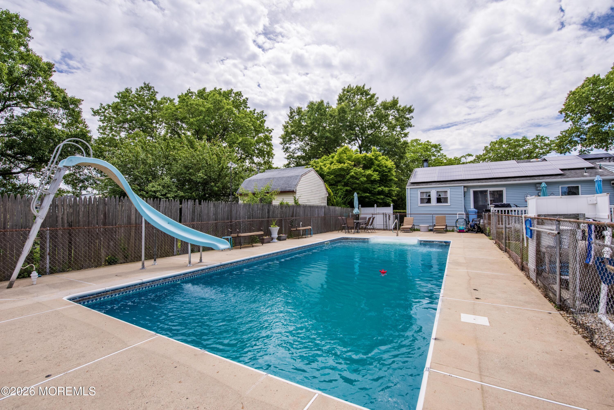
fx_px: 256
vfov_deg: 77.4
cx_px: 307
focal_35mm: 15
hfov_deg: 100.4
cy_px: 205
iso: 250
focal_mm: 15
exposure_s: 1/4000
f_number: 7.1
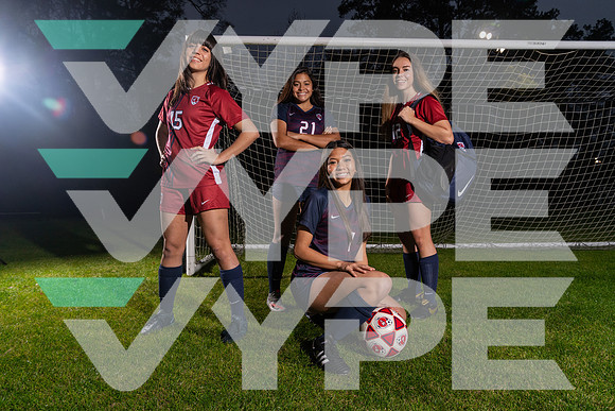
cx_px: 308
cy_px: 206
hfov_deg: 69.4
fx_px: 444
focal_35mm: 26
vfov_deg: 49.6
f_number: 8
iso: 250
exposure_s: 1/200
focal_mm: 26
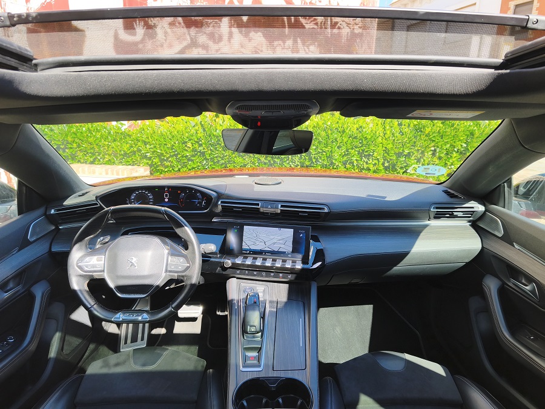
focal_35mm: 23
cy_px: 204
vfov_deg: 58.9
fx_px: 362
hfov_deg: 73.9
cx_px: 272
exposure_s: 1/605
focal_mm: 5.35
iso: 50
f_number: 1.7
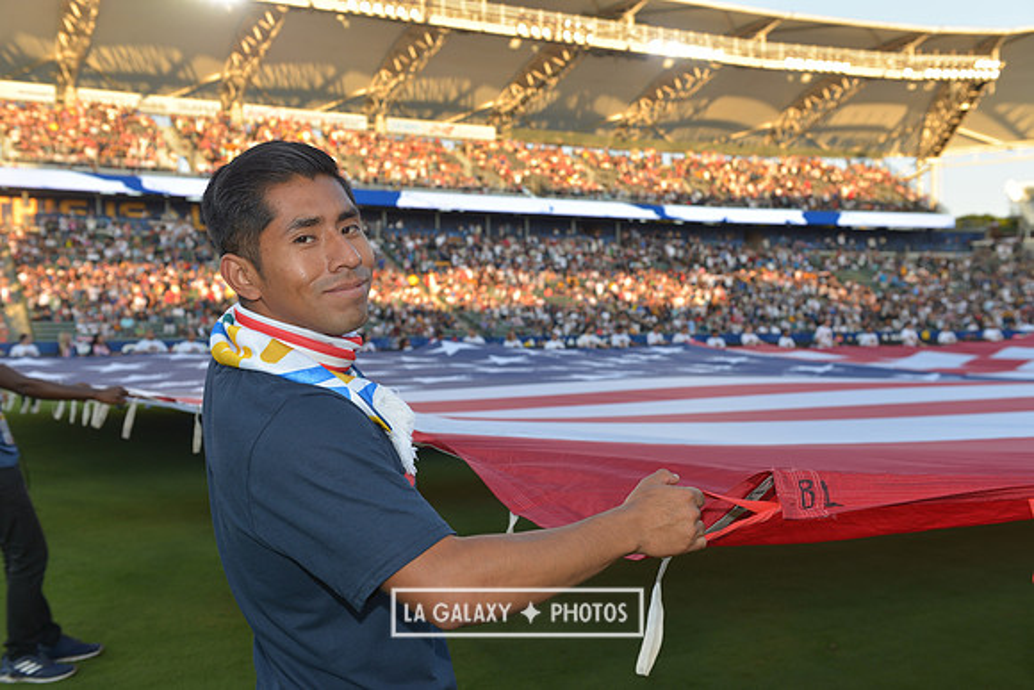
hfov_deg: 50.7
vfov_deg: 35.1
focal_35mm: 38
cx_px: 517
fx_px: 1092
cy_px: 345
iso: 200
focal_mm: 38
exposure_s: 1/160
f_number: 6.3
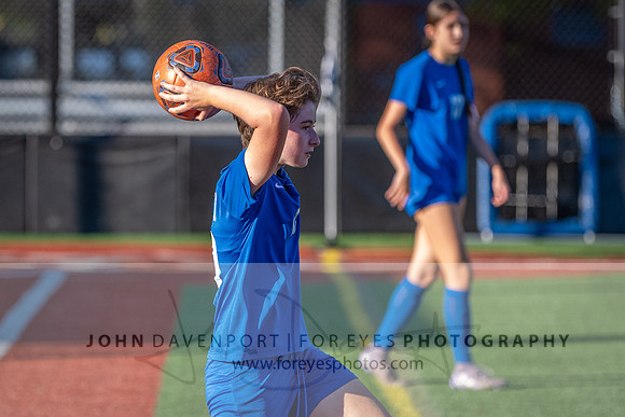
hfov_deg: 6.6
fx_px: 5456
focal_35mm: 314
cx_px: 205
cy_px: 192
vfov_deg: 4.4
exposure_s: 1/3200
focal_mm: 160
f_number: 2.8
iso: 560
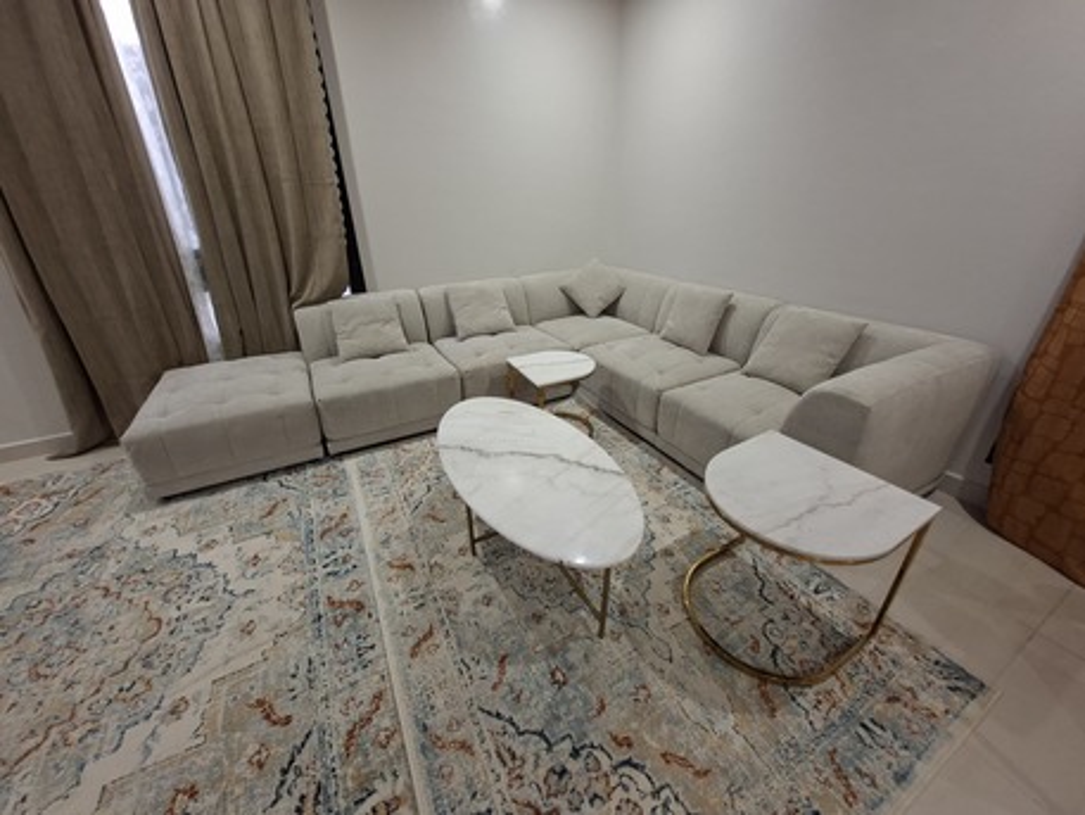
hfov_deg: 106.2
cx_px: 542
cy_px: 408
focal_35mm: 13
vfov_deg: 89.9
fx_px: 408
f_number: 2.2
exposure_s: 1/25
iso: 250
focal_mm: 1.74
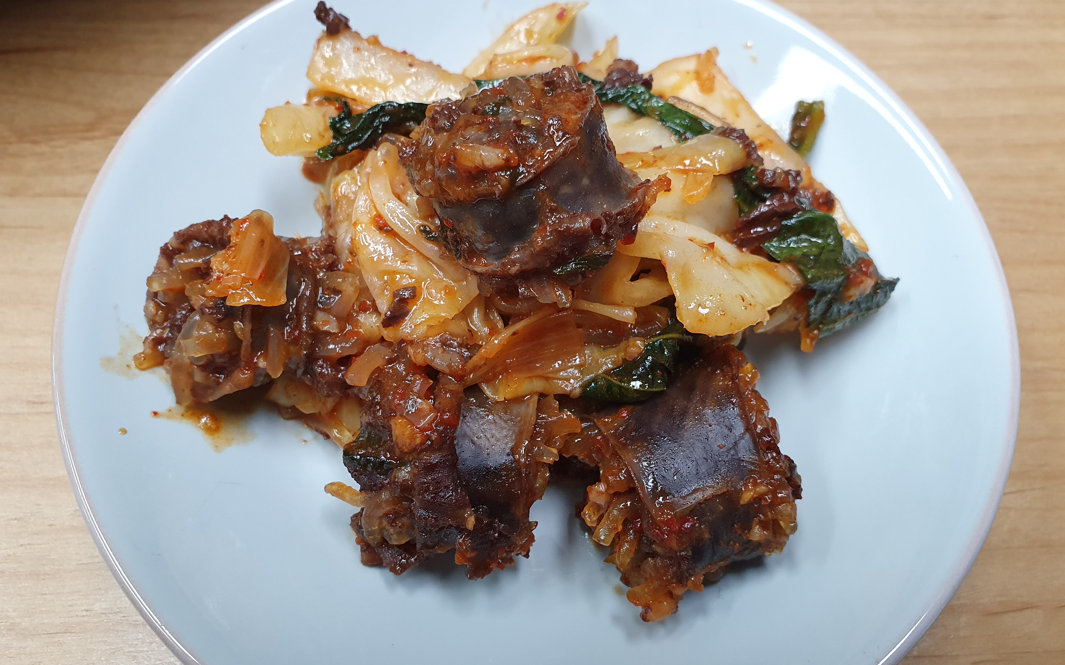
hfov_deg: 66.5
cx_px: 536
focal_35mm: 28
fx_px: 813
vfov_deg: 44.5
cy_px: 338
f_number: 2.4
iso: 320
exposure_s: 1/120
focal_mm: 4.32
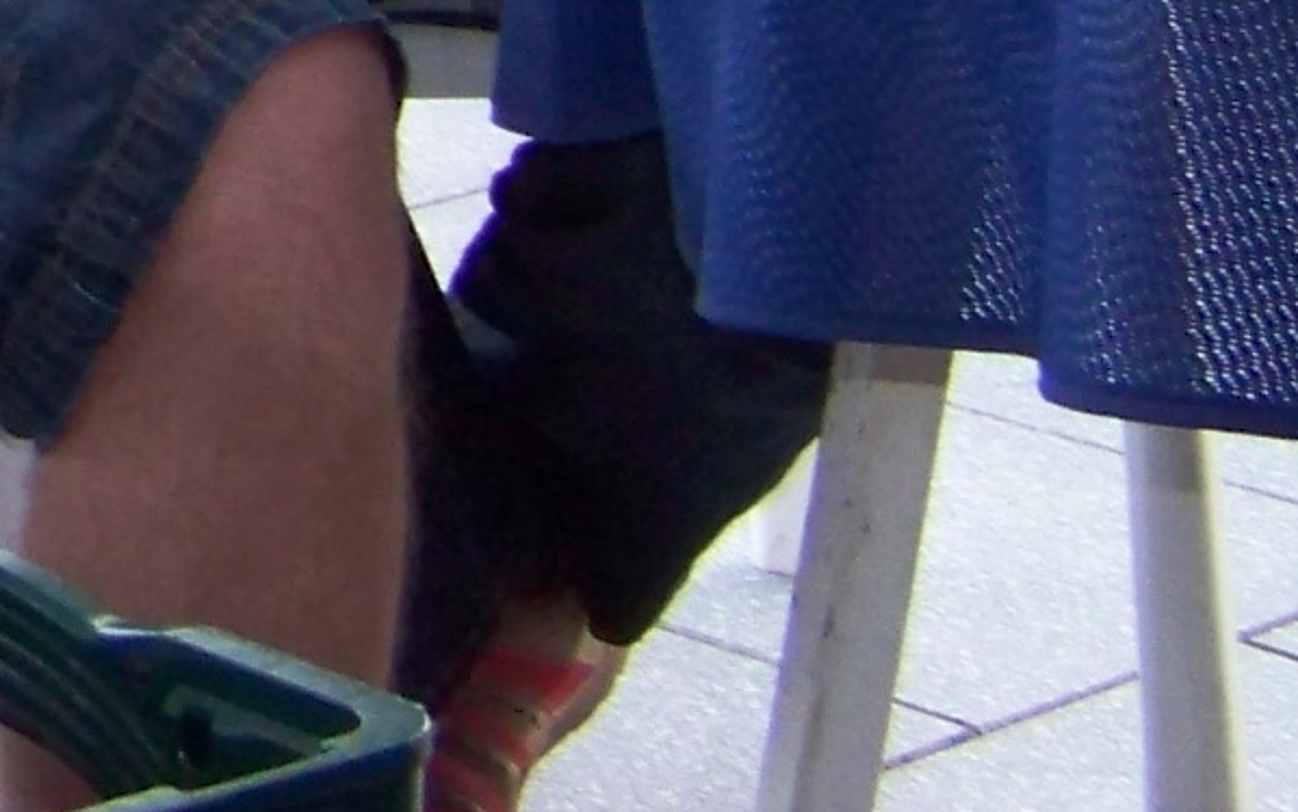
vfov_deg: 7.4
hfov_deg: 11.6
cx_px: -1142
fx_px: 5840
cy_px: -1265
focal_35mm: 165
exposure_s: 1/30
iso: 200
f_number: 2.8
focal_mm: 5.85
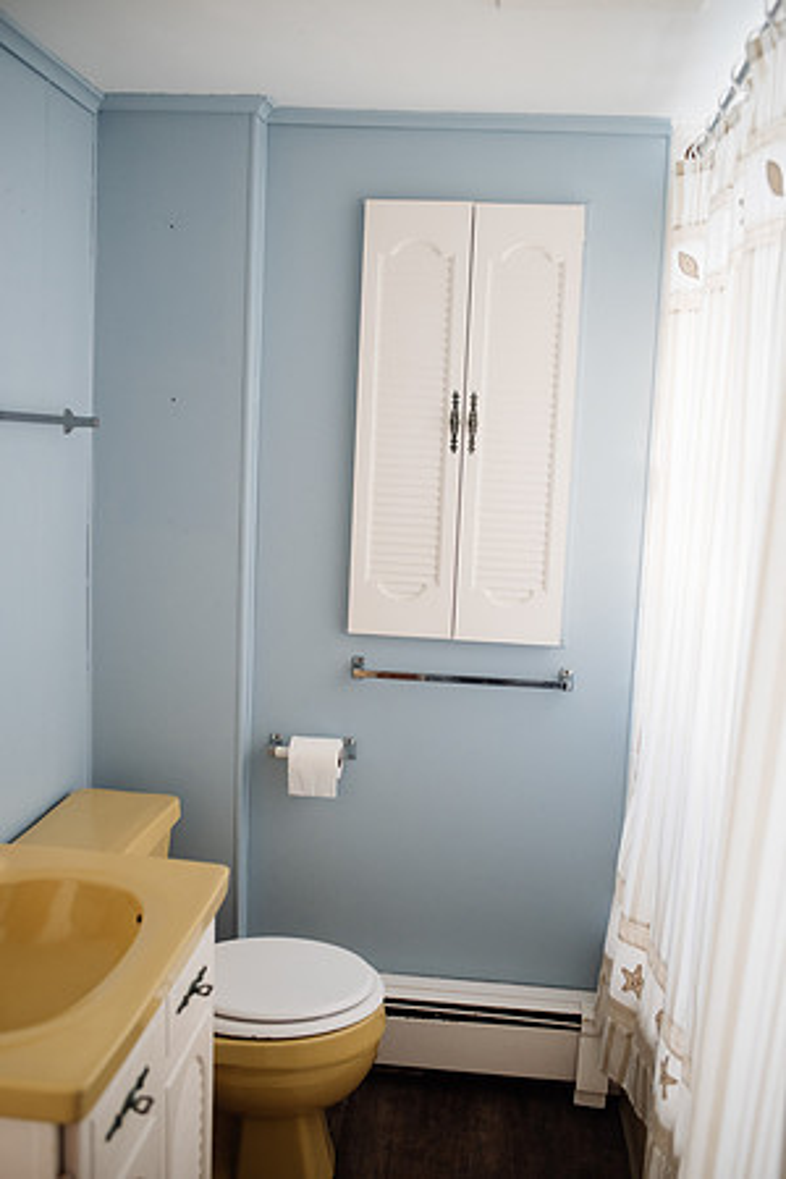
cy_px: 590
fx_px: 1146
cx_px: 393
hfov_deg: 37.9
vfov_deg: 54.4
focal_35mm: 35
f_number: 2.8
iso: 1600
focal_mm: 35
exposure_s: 1/100
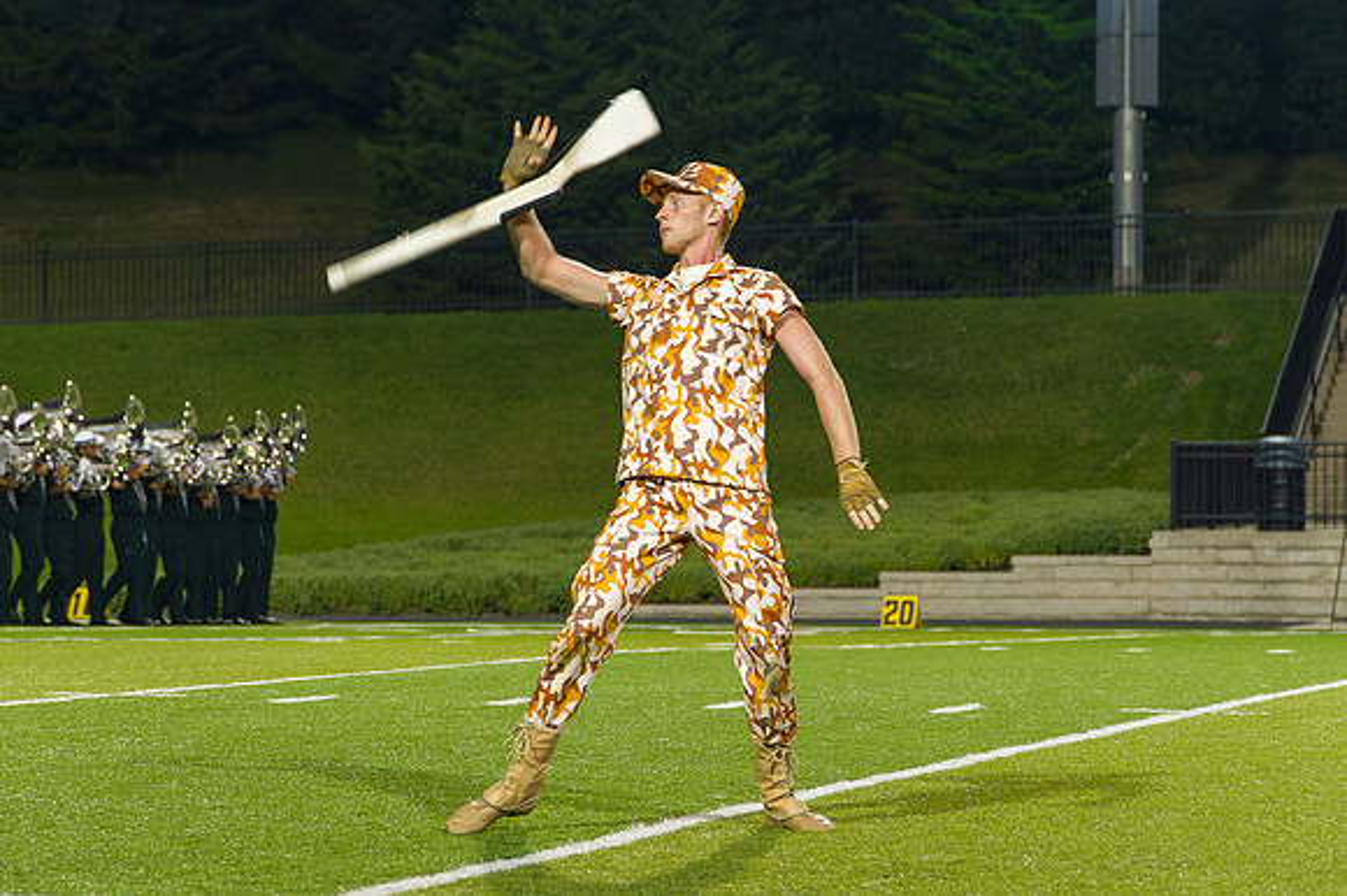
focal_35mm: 144
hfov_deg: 14.2
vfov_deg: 9.5
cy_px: 421
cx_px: 690
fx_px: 5391
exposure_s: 1/160
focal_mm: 120
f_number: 5.6
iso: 2500
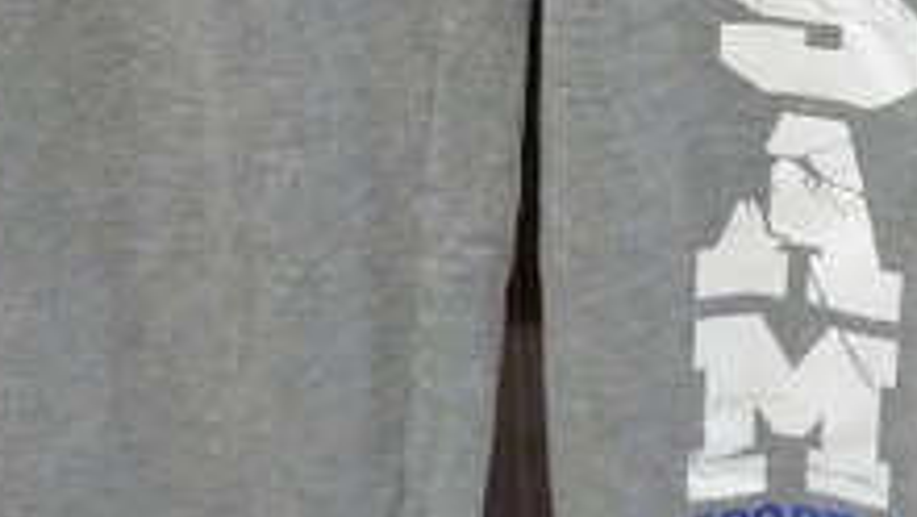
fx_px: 2408
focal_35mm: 99
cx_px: 438
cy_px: -696
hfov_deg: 21.6
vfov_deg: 10.6
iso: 400
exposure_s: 1/30
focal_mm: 4.1
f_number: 3.3
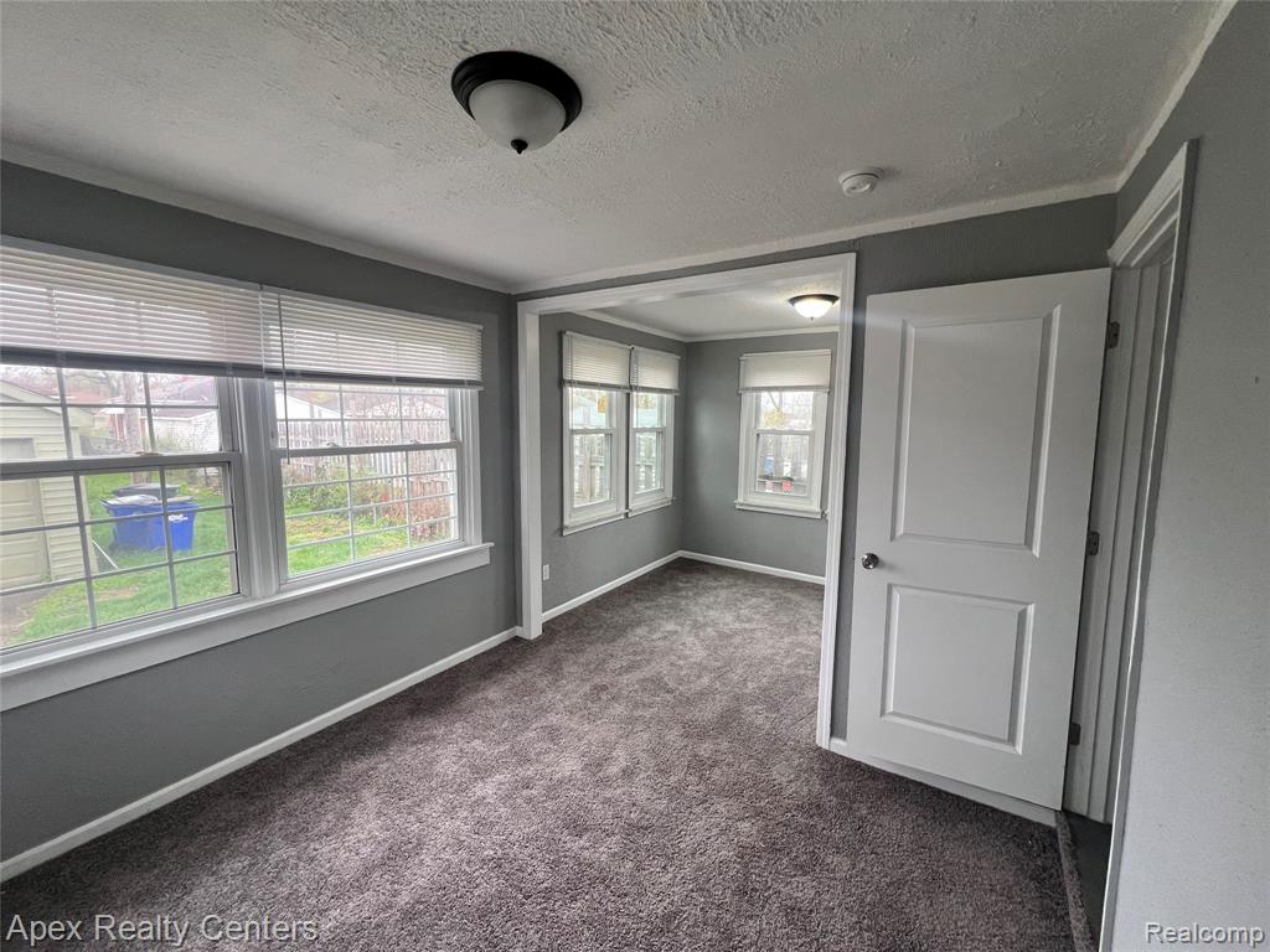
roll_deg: -1.0
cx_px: 635
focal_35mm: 13
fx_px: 477
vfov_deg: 89.9
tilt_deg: -6.4
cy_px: 476
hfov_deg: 106.2
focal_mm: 1.57
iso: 80
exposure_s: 1/99
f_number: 1.8
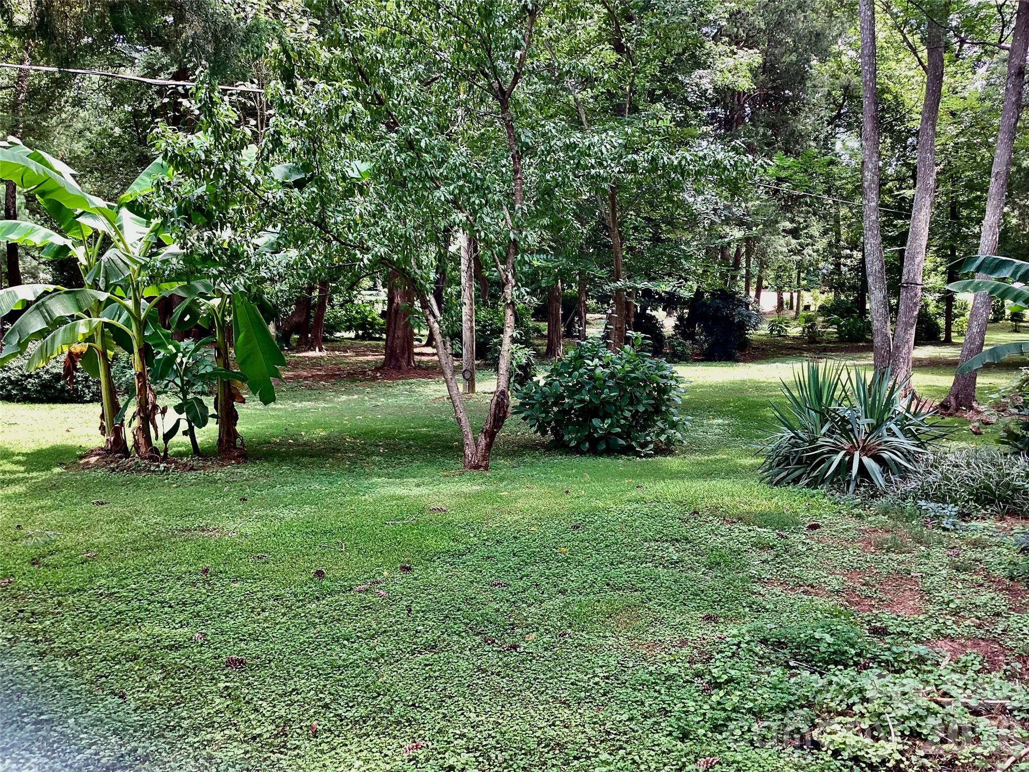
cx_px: 514
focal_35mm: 31
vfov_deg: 45.4
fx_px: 922
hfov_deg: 58.4
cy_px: 386
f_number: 2.4
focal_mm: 3.3
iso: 40
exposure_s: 1/120
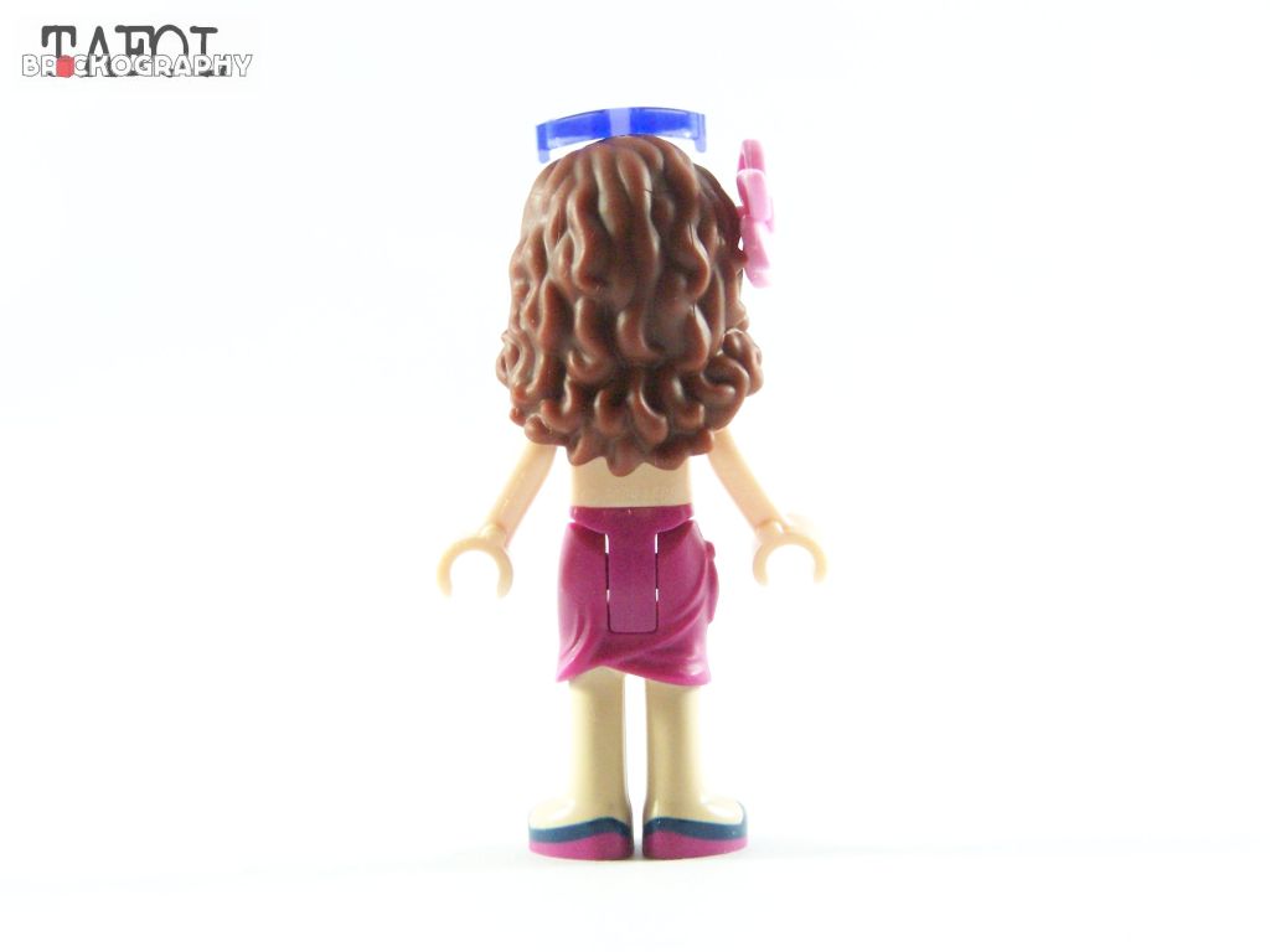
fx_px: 3449
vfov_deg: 15.7
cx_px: 635
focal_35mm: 94
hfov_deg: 20.9
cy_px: 476
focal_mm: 15.6
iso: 400
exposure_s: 1/60
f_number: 4
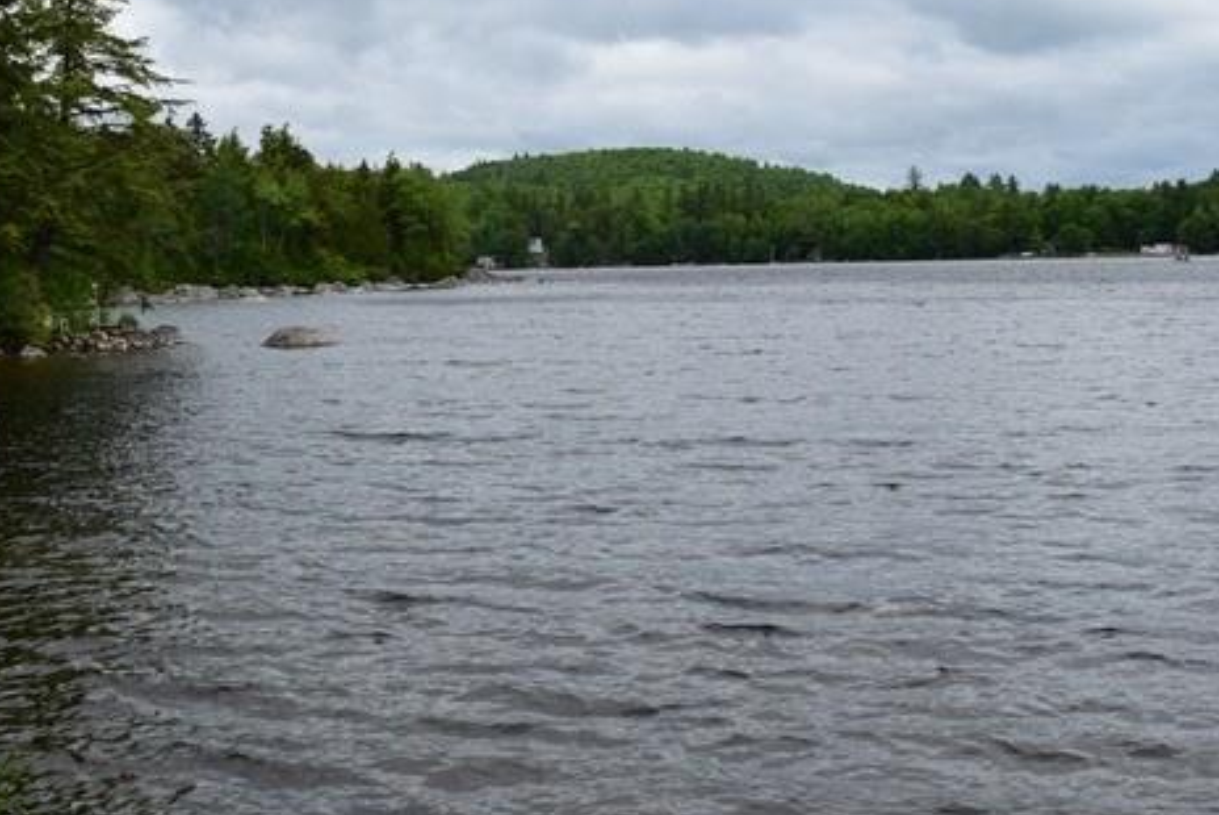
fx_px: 1751
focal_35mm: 52
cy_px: 393
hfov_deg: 38.2
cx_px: 470
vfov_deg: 26.2
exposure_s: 1/400
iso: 400
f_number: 11
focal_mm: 25
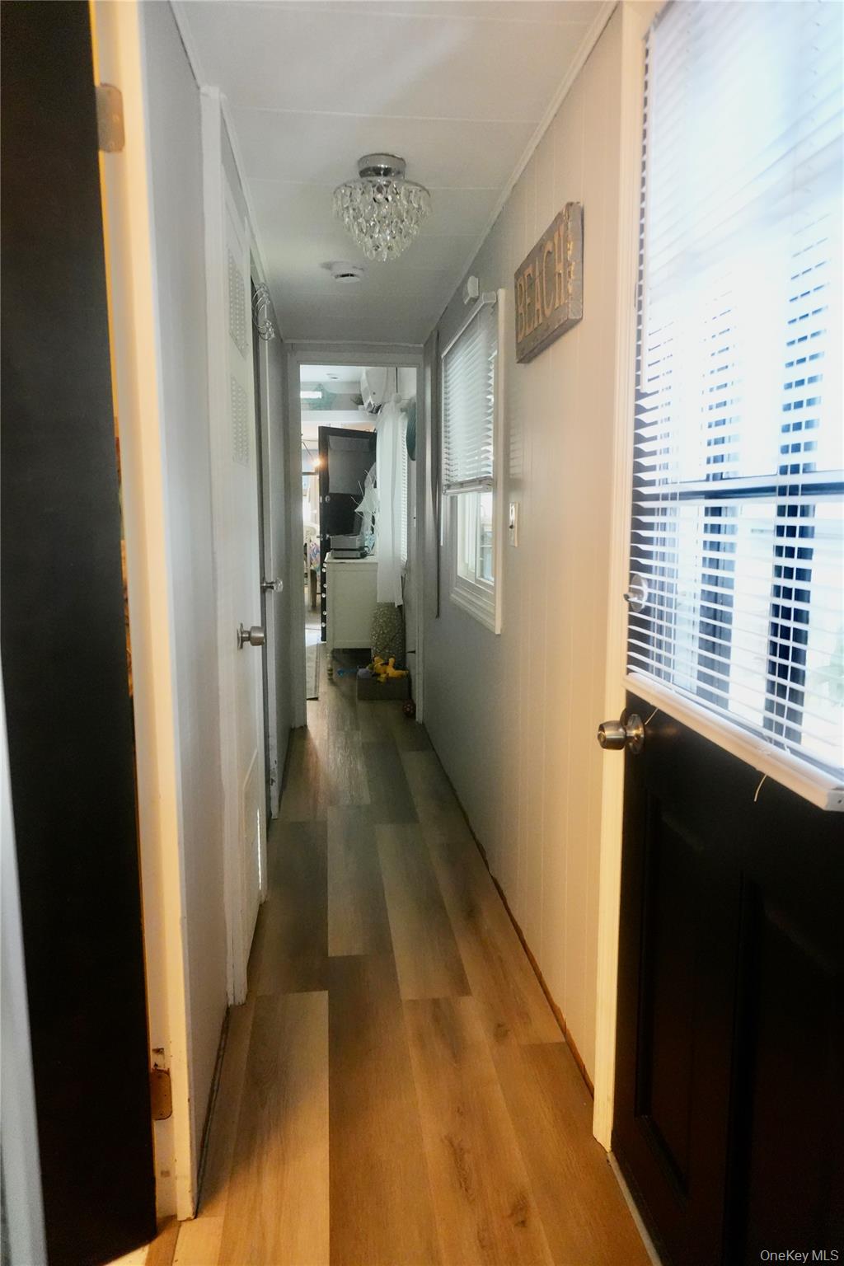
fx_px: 844
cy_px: 633
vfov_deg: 73.7
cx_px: 422
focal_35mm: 24
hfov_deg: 53.1
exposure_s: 1/160
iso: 3200
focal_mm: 16
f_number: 3.5
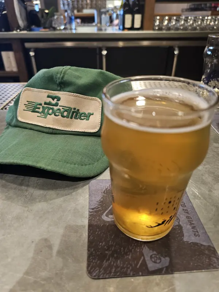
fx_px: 194
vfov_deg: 73.9
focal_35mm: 23
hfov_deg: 58.9
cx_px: 110
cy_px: 146
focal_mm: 6.3
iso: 500
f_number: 1.7
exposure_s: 1/24
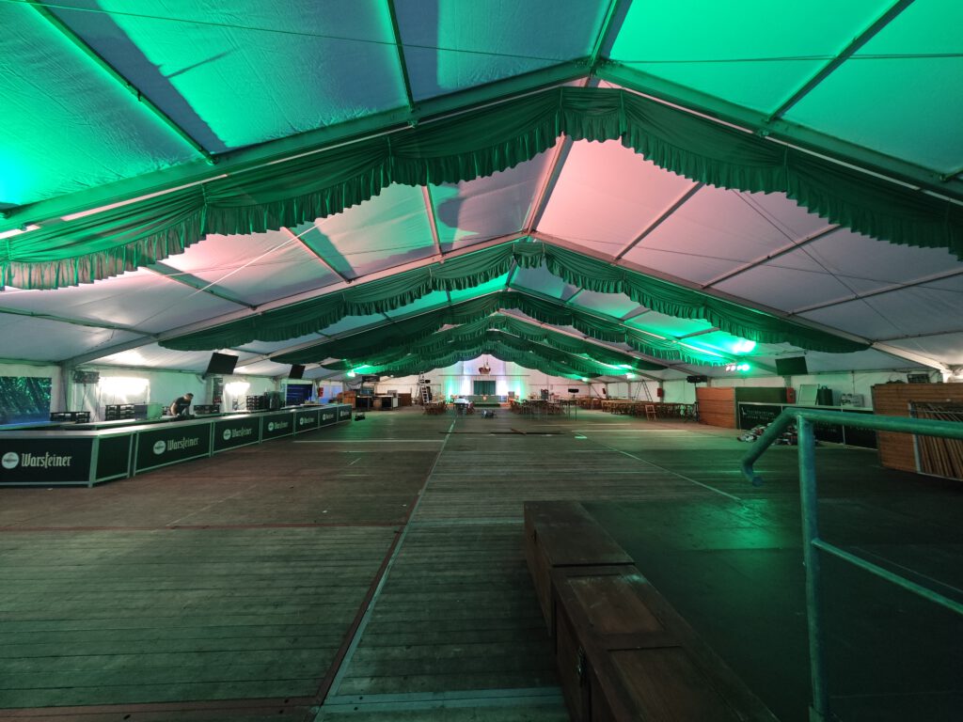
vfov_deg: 94.5
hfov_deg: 110.5
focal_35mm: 12
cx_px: 482
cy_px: 361
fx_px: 334
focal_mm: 2.03
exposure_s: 1/25
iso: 250
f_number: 1.8
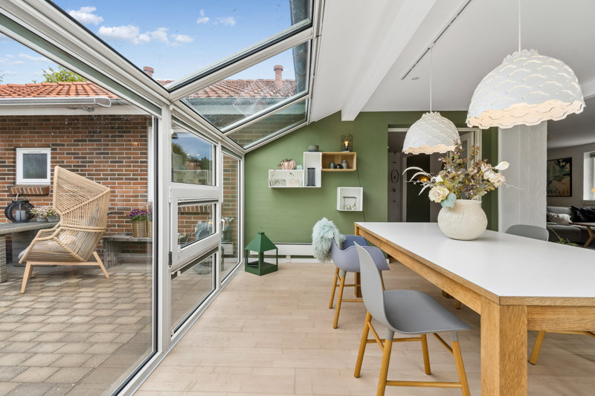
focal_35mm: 15
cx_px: 298
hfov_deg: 100.4
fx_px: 248
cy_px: 198
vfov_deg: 77.3
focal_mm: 10
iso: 200
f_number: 8
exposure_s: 1/80
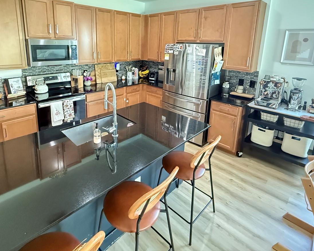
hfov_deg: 80.1
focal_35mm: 20
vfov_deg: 65.9
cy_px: 80
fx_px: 186
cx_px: 142
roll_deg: -0.9
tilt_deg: -11.4
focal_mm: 2.22
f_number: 2.2
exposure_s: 1/40
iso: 1000
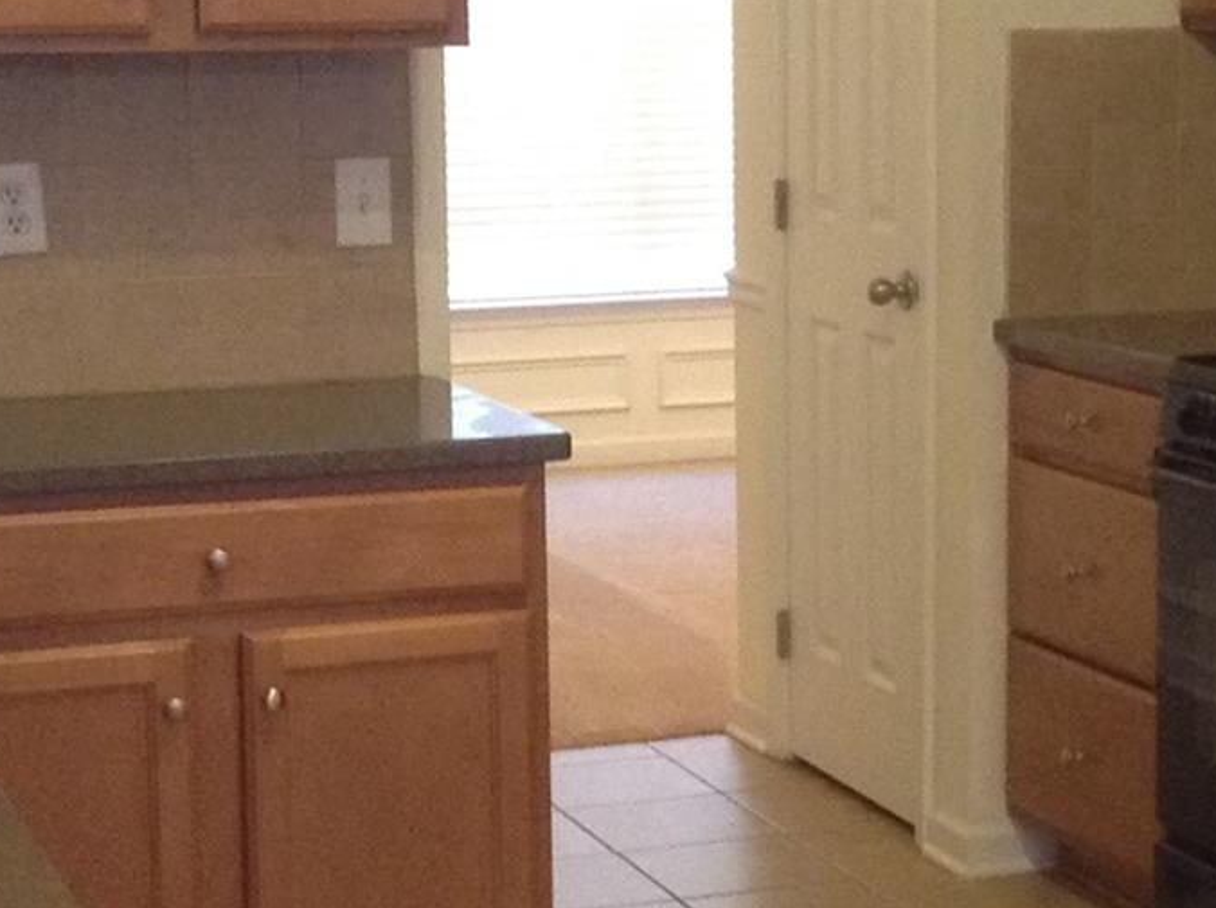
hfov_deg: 19.6
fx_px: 3508
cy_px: 445
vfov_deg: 14.8
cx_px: 809
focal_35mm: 100
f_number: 2.4
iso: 200
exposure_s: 1/20
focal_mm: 3.3
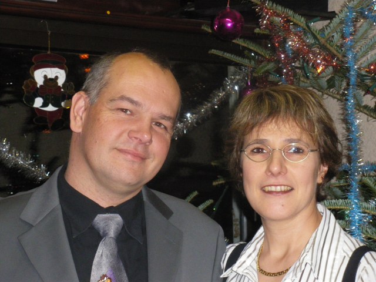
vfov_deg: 15.1
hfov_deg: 20.0
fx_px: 1064
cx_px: 188
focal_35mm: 98
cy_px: 141
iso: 500
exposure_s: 1/100
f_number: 5
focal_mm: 17.4
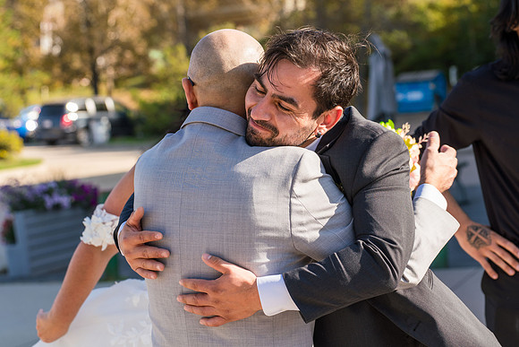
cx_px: 310
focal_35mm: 99
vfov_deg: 13.8
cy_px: 140
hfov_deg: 20.5
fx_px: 1432
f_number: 5
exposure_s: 1/400
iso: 250
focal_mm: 83
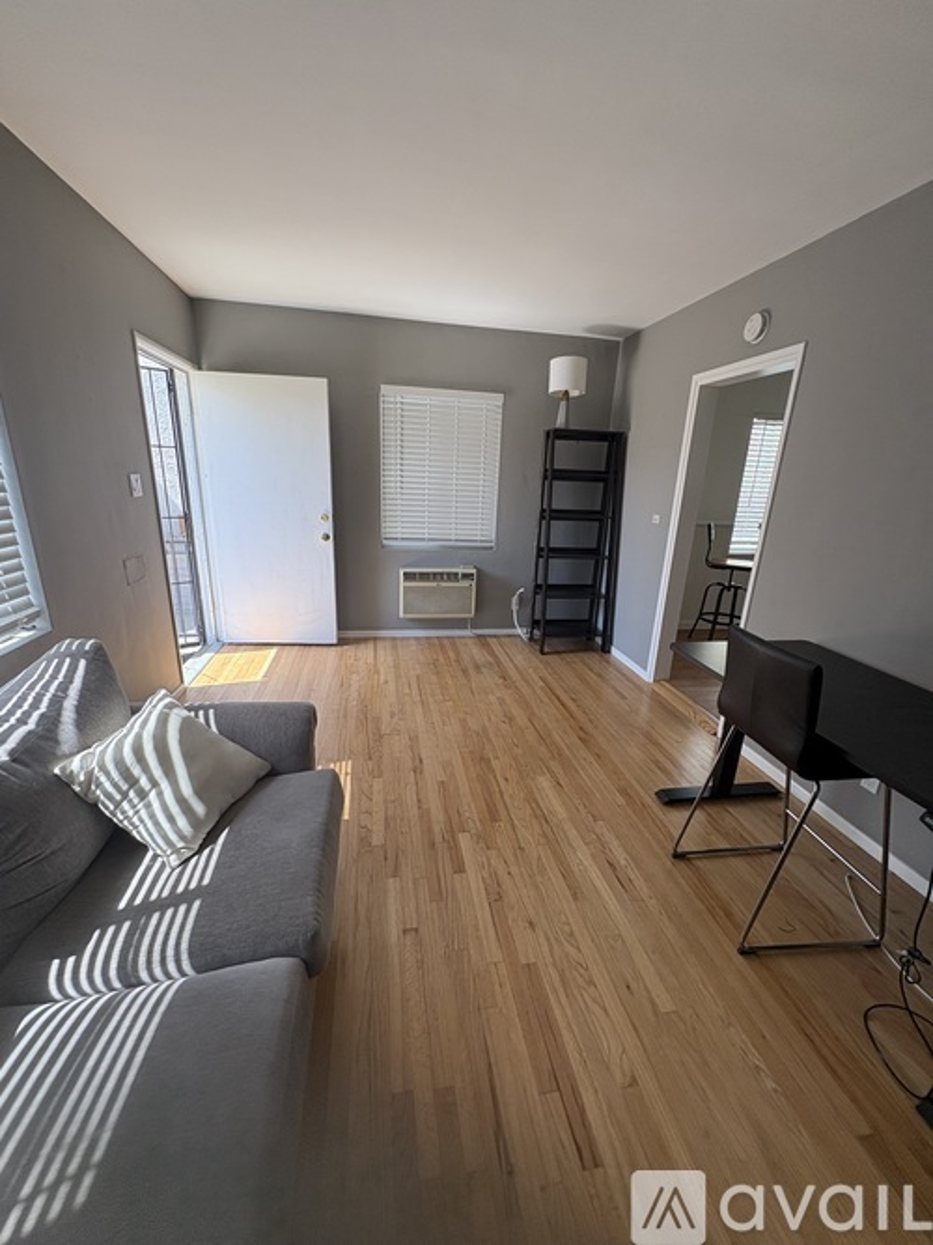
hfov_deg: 85.7
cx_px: 466
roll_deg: -2.4
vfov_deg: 102.1
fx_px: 503
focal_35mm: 14
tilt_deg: -15.0
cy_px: 622
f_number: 2.2
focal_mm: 2.22
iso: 80
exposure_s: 1/124
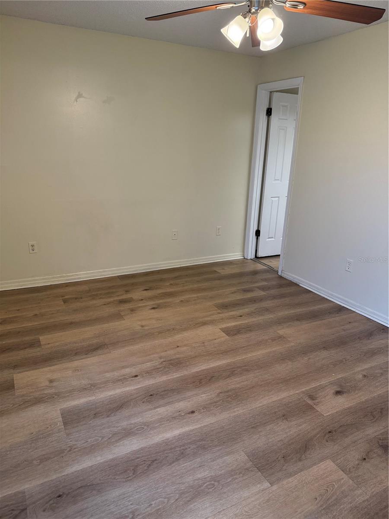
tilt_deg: -16.1
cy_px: 260
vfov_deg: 71.6
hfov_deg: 56.8
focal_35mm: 24
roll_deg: -3.1
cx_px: 194
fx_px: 360
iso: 250
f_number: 1.78
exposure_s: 1/120
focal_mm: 6.76
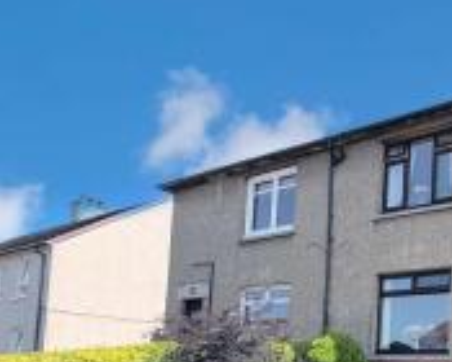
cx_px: 502
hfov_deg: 42.2
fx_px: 441
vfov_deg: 39.7
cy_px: 356
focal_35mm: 33
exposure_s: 1/1145
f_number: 2.2
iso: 50
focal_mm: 2.22
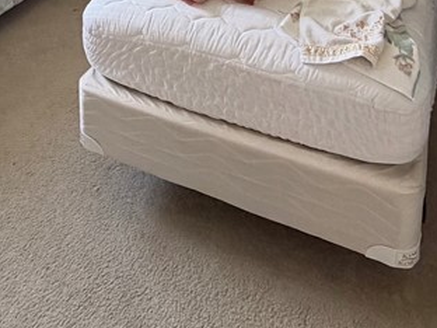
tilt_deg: -10.4
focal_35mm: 46
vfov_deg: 23.8
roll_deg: +2.9
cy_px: -184
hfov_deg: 40.5
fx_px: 581
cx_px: 132
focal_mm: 2.22
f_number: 2.2
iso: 200
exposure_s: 1/120
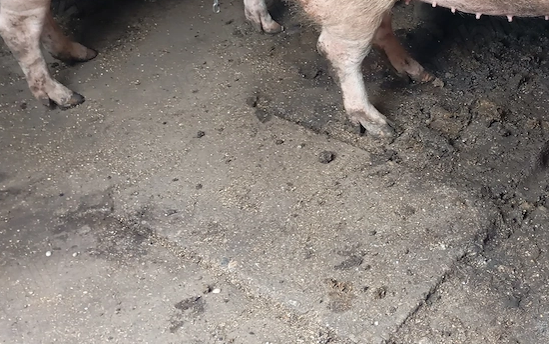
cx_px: 397
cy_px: 34
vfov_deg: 23.4
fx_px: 808
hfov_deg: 36.8
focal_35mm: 54
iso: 1125
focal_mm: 4.27
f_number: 1.8
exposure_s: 1/25
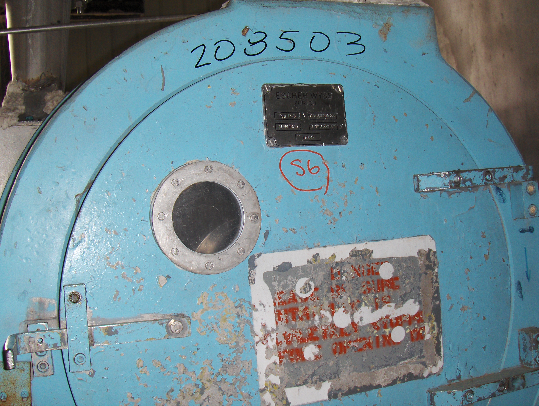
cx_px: 270
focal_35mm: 41
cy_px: 203
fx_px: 639
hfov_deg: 45.7
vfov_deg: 35.2
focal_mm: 6.5
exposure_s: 1/60
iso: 100
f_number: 3.5
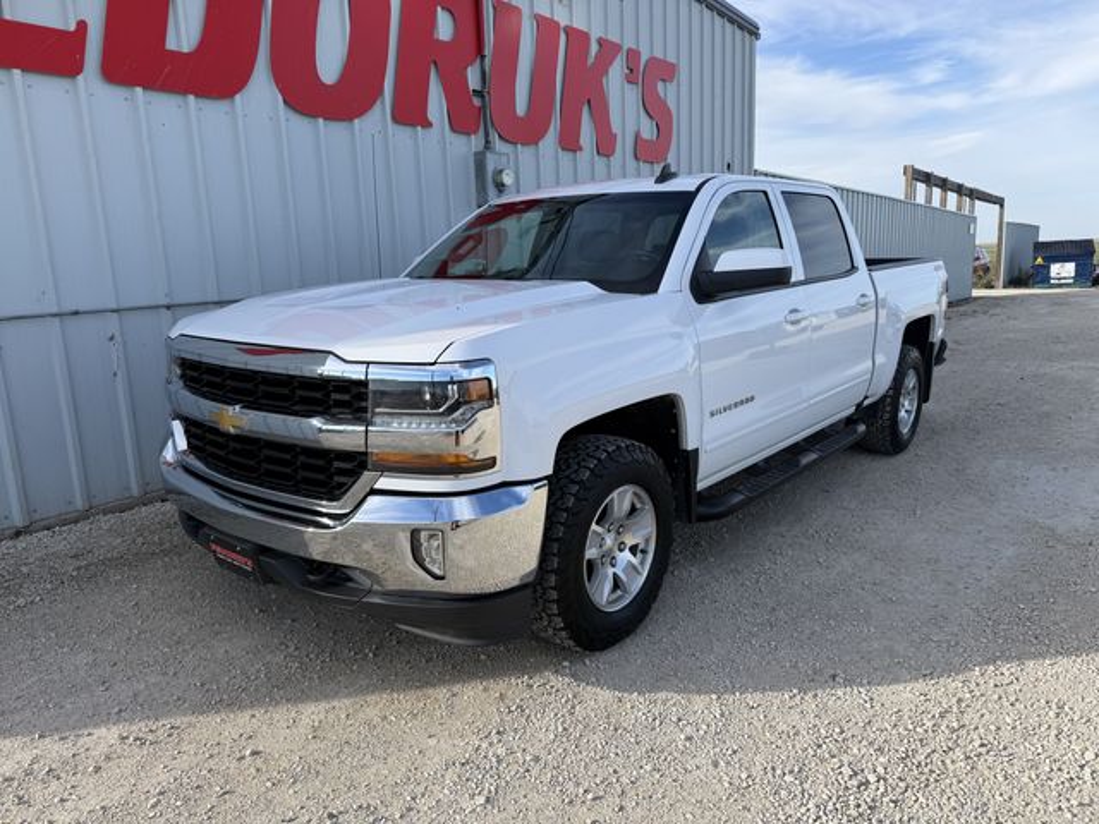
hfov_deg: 71.6
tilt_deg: -10.6
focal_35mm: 24
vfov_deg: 56.8
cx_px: 550
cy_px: 412
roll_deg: +1.8
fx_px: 762
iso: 80
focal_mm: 6.76
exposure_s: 1/2445
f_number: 1.78
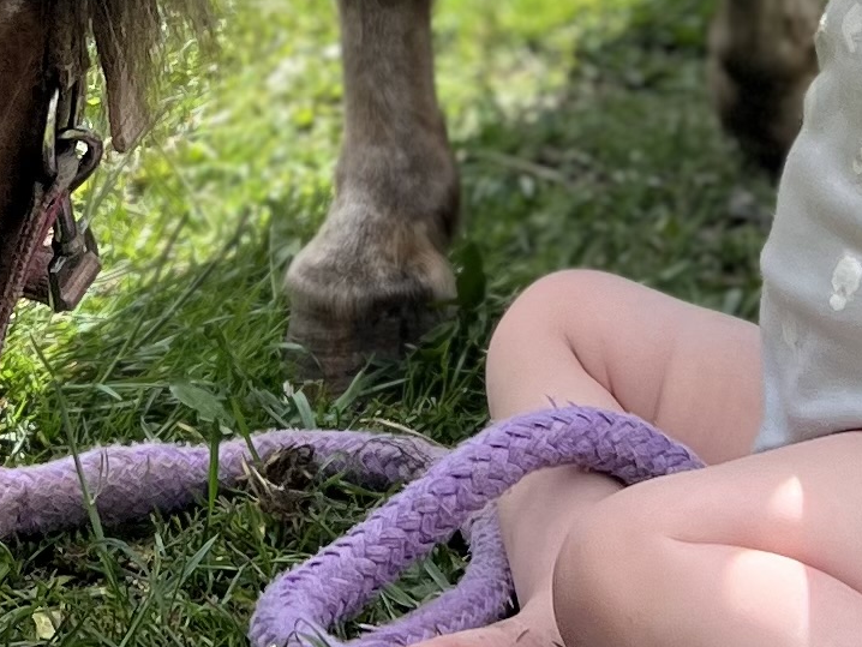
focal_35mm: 146
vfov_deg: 9.7
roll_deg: -0.7
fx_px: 3637
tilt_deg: -7.7
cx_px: 232
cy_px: -448
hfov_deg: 13.5
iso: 50
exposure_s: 1/2208
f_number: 1.5
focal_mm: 5.7
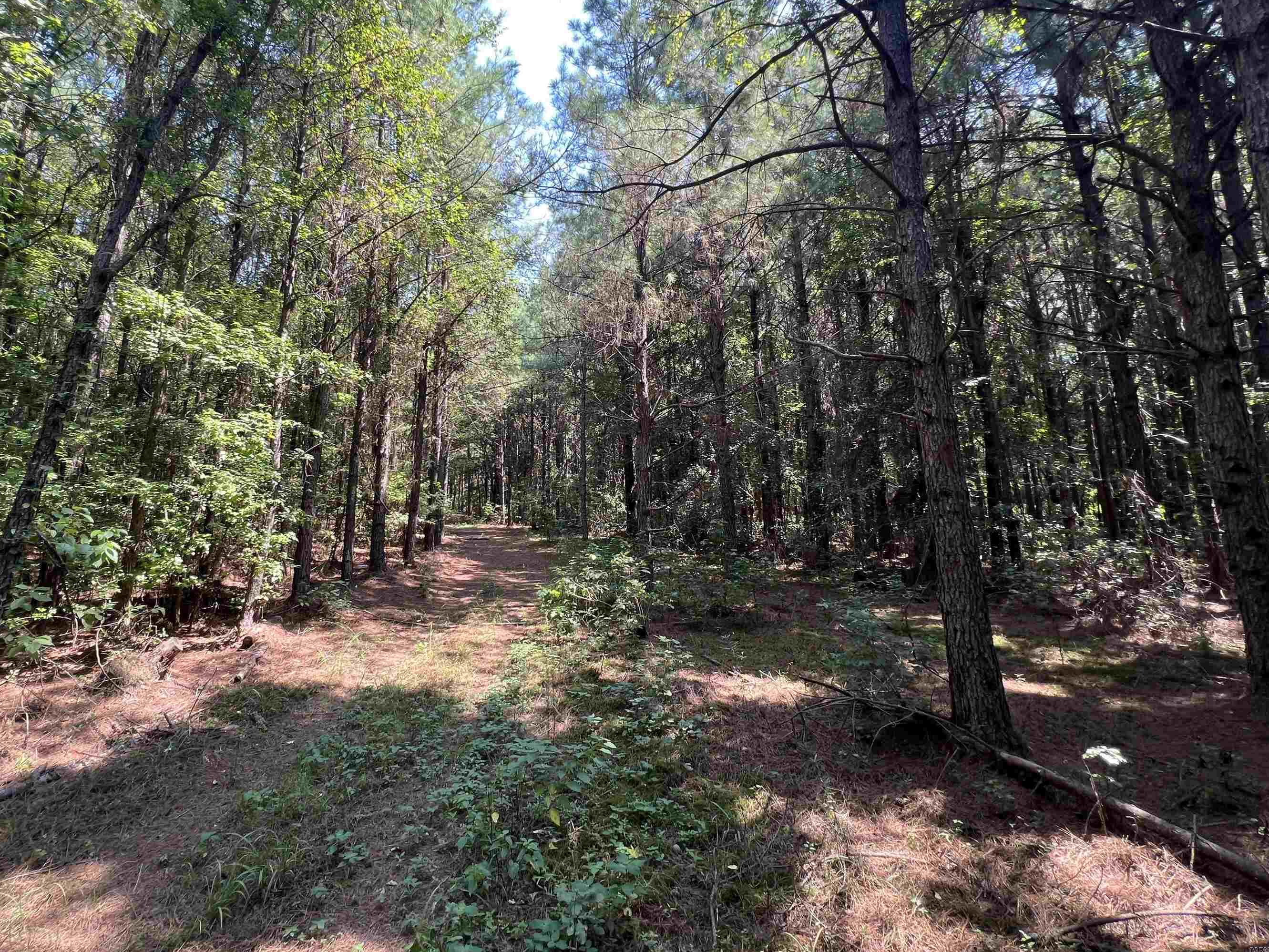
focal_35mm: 15
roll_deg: -0.8
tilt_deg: +9.4
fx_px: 550
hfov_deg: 97.8
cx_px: 564
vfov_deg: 81.2
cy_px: 407
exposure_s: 1/99
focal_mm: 1.57
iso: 32
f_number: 1.8
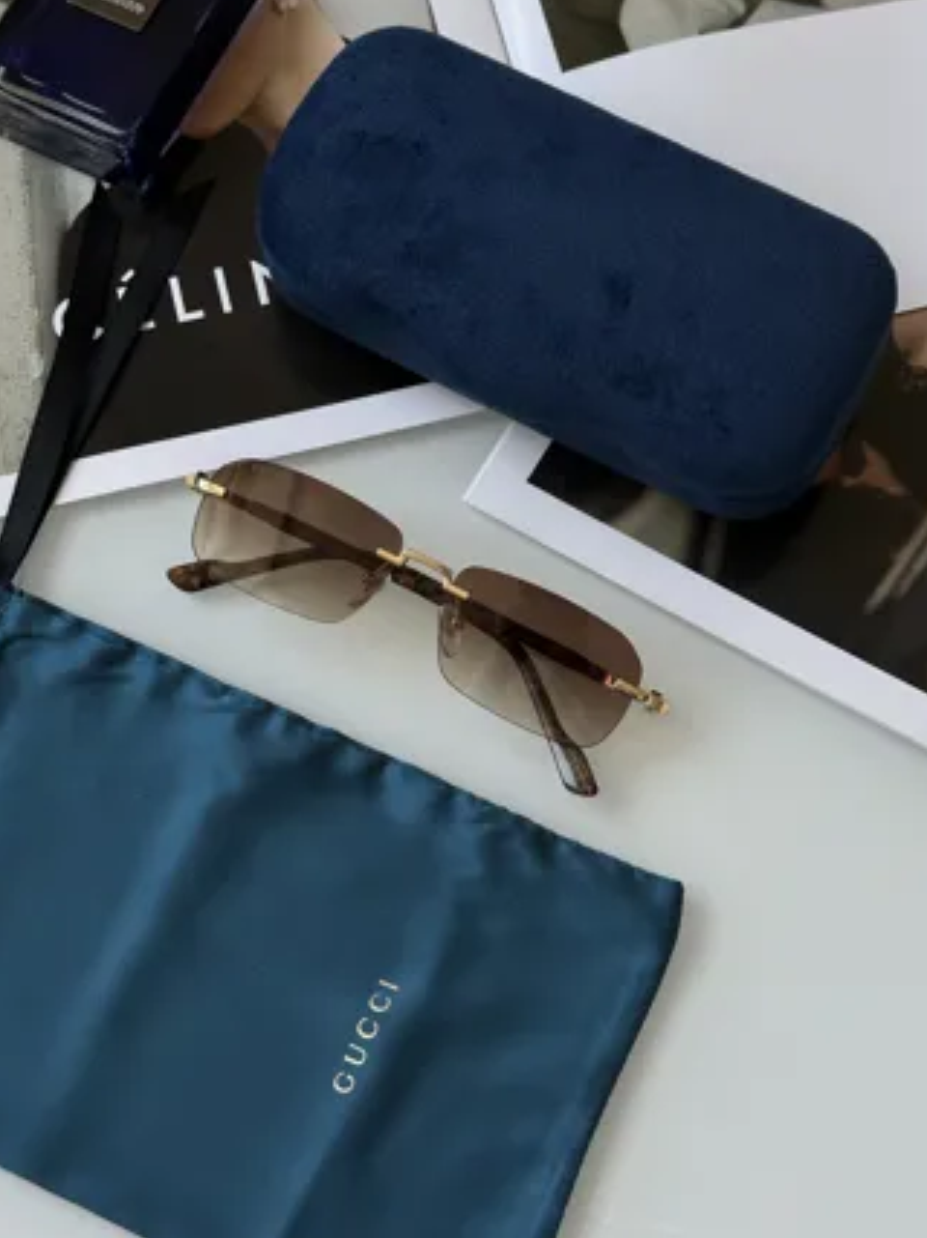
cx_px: 437
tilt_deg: -68.6
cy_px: 568
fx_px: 1929
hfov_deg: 27.0
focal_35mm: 54
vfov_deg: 35.5
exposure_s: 1/229
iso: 50
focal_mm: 6.86
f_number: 1.78
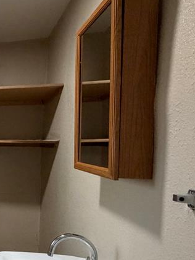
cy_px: 152
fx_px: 255
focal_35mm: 34
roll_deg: +0.5
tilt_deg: -2.1
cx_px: -78
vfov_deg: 53.7
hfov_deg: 29.9
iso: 320
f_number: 2.2
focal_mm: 2.22
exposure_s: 1/60
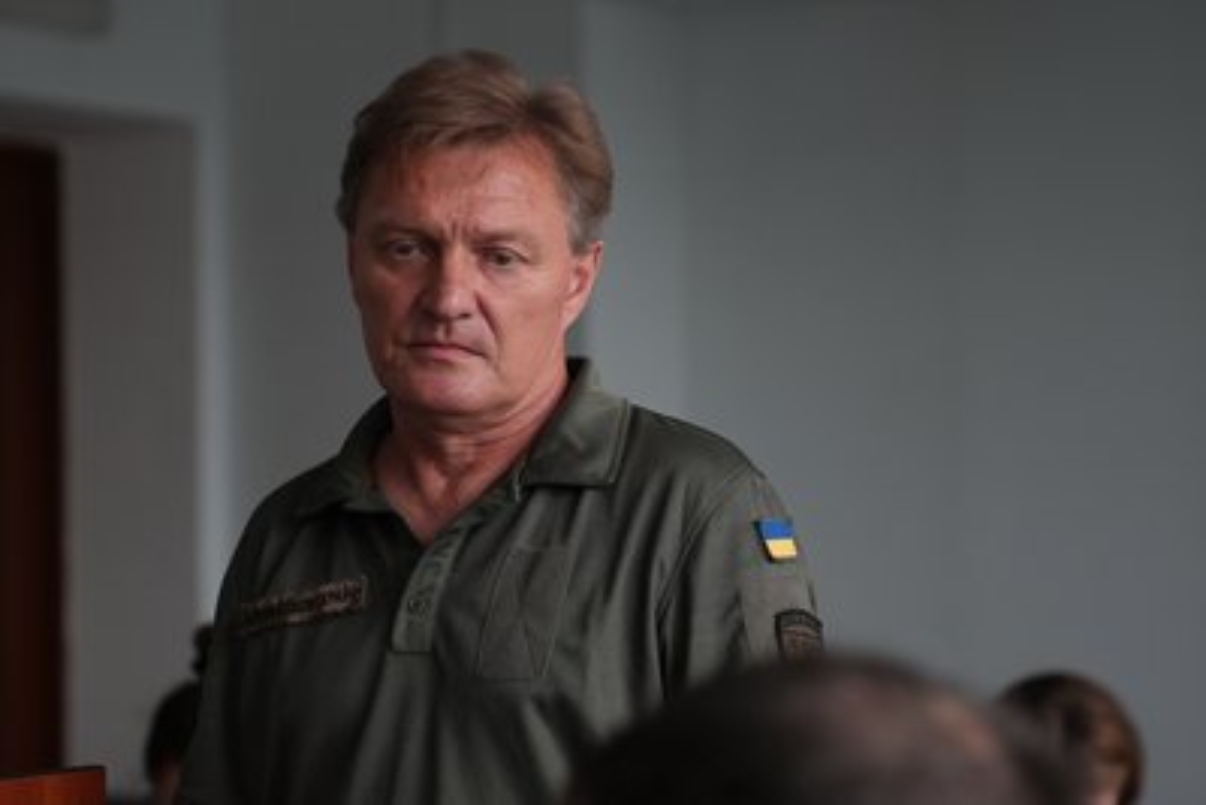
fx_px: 3519
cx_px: 603
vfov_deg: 13.1
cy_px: 402
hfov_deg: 19.4
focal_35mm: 105
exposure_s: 1/125
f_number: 2.8
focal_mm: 70
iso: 800
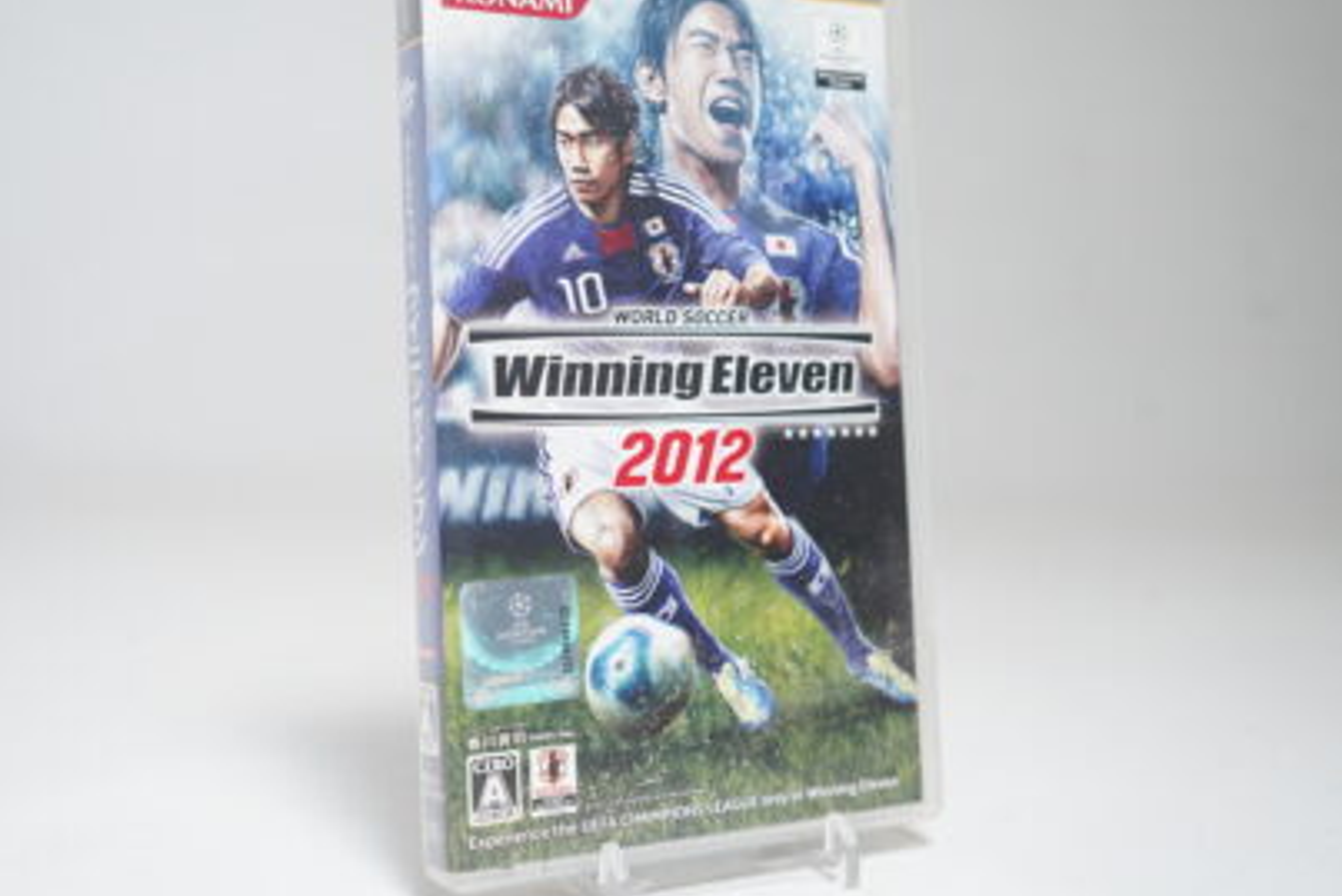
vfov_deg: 31.2
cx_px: 683
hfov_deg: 45.4
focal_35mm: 43
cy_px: 403
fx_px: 1603
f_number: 5
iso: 1250
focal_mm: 34
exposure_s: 1/40
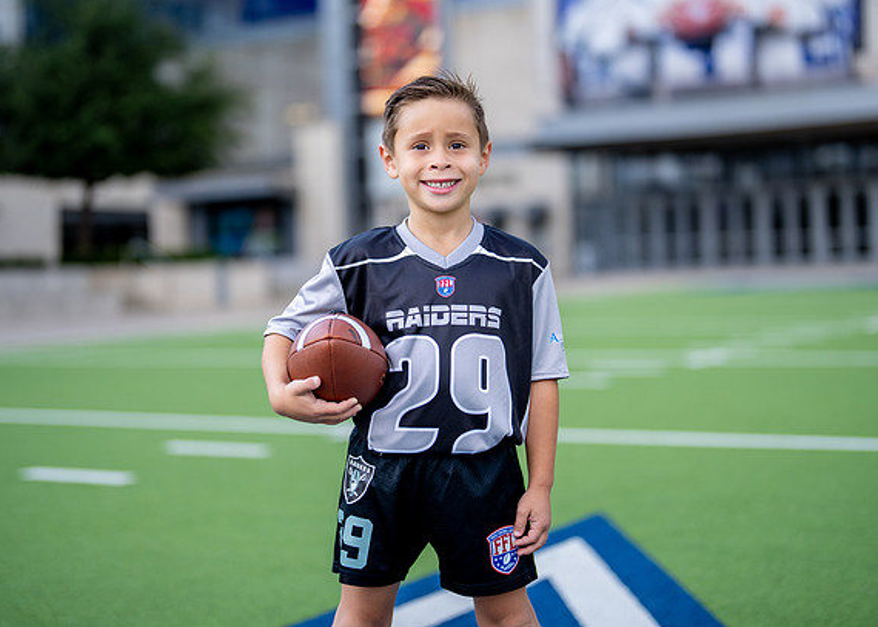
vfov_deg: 22.9
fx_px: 1546
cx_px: 447
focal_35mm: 62
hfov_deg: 31.7
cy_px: 263
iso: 100
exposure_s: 1/1600
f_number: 1.2
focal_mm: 50
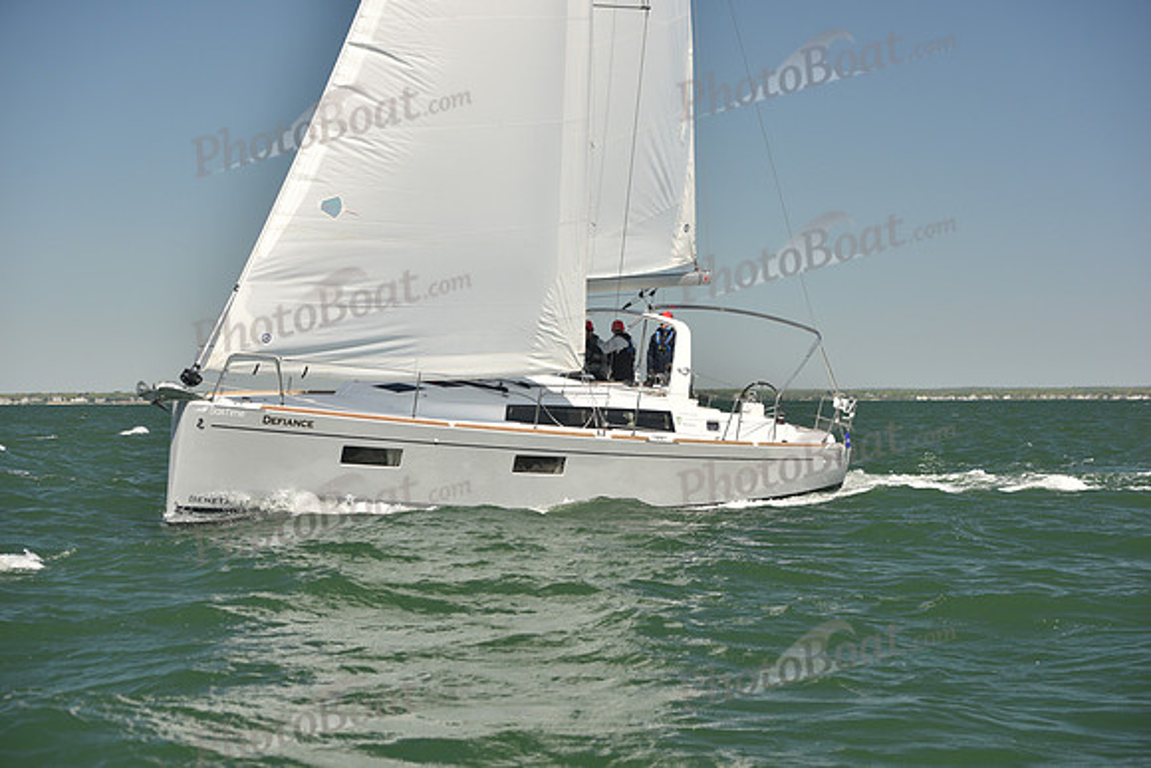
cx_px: 576
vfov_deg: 16.7
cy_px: 384
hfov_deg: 24.8
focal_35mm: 82
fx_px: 2622
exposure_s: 1/800
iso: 250
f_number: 5
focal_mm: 82
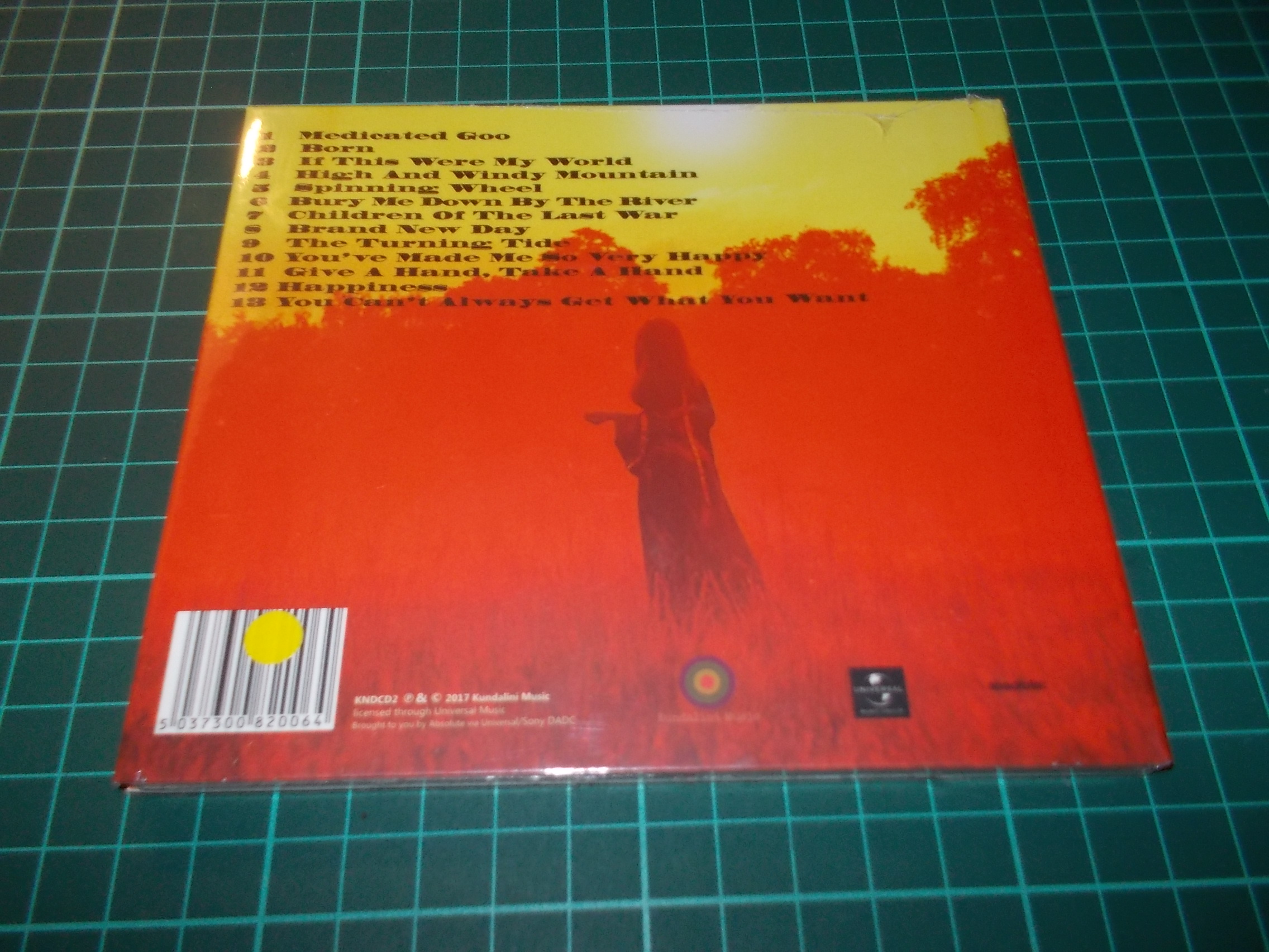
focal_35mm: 29
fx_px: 1063
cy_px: 476
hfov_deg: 61.7
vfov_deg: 48.2
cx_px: 634
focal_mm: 4.1
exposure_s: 1/30
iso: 200
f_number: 3.3
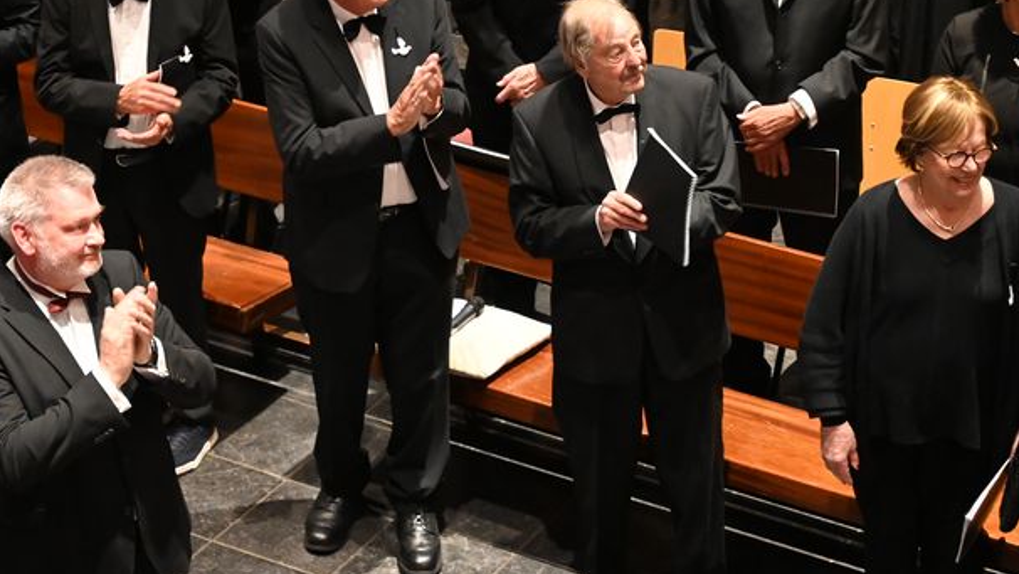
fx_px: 3108
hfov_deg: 18.5
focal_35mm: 115
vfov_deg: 10.5
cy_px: 132
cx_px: 294
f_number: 4
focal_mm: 65
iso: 6400
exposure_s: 1/60
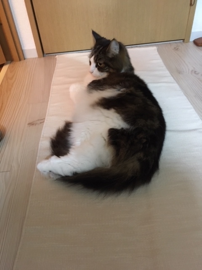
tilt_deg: -42.9
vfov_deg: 61.7
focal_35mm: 29
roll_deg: +5.0
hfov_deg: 48.2
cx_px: 101
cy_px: 135
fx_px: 226
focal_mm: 4.15
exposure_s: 1/15
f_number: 2.2
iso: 400
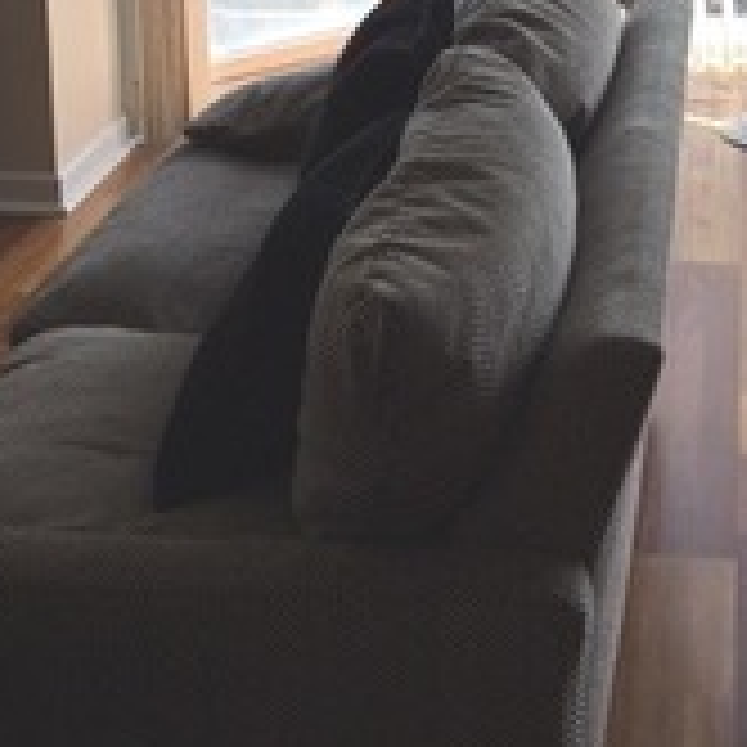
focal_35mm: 74
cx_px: 428
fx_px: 1807
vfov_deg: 21.1
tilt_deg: -5.1
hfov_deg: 23.3
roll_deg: +2.7
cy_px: -243
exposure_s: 1/138
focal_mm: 4.15
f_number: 2.2
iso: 25
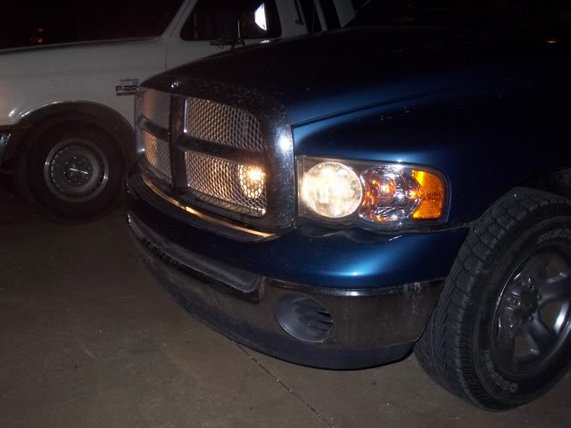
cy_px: 214
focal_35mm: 39
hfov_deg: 47.9
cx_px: 286
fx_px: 643
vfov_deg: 36.8
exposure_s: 1/60
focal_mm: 6.4
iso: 200
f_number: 3.9
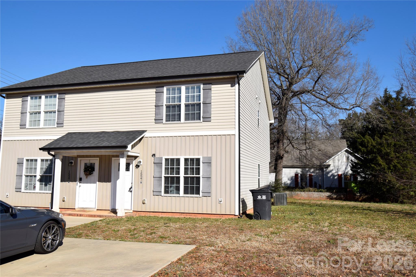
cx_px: 208
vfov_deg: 43.6
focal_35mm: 30
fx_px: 347
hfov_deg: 61.9
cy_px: 138
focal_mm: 20
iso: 200
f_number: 10
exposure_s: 1/400
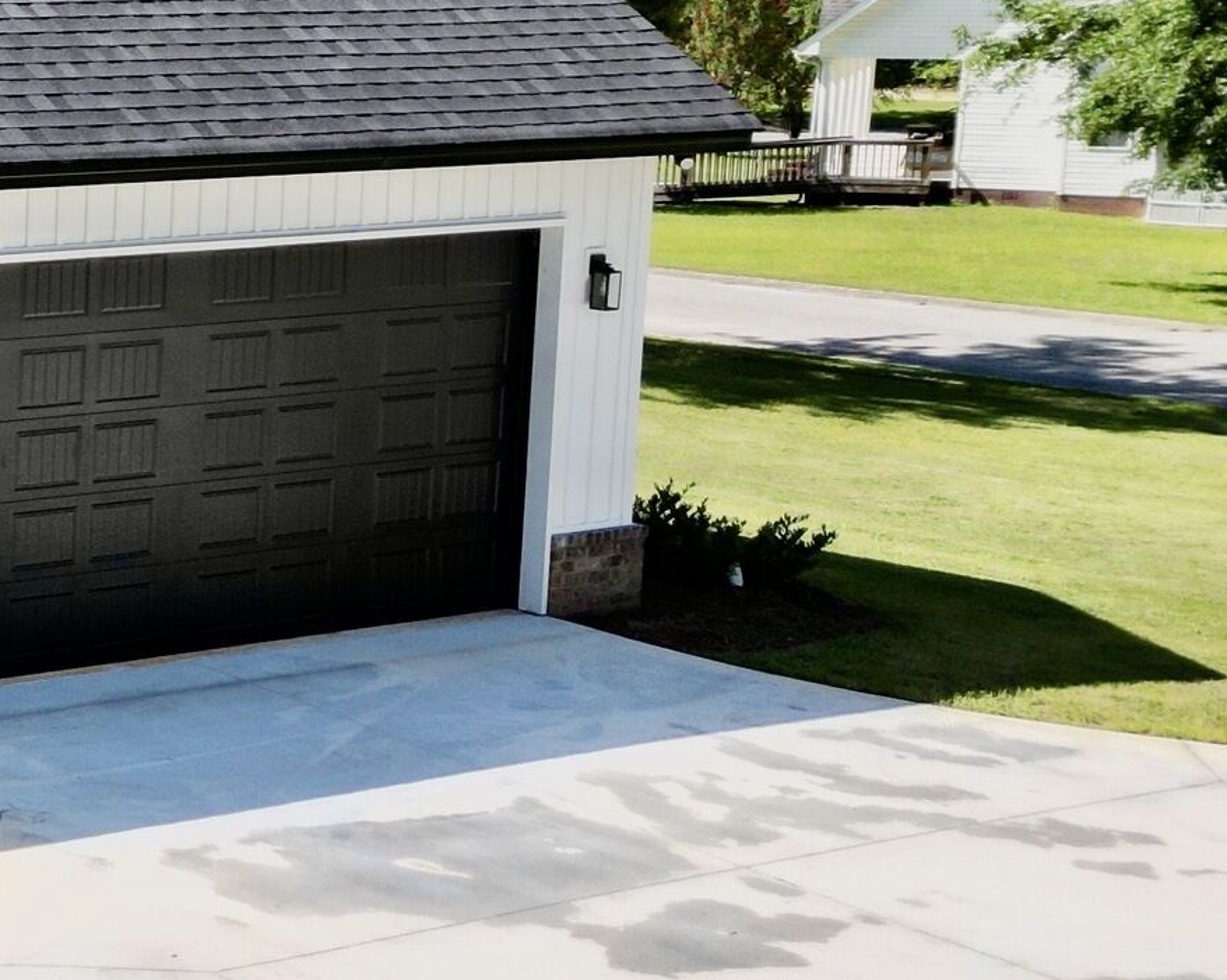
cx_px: -565
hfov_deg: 20.3
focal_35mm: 82
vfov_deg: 18.7
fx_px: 2977
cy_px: 437
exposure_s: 1/2500
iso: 100
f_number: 1.7
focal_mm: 6.72
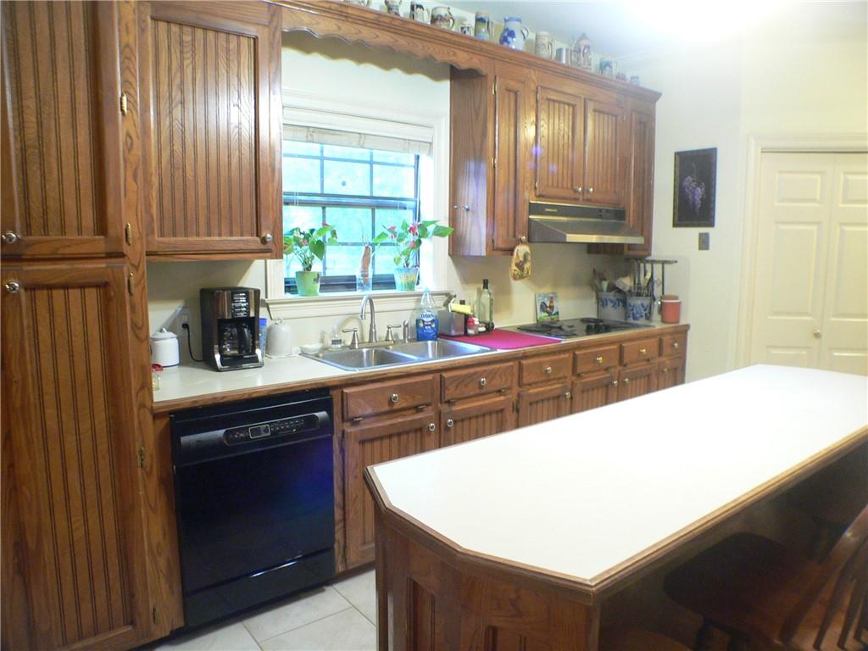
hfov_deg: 51.4
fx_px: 903
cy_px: 326
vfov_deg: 39.7
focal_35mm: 36
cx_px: 434
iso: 200
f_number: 2.8
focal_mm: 6
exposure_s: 1/5
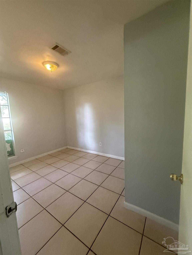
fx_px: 104
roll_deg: +3.4
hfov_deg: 85.7
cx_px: 96
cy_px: 128
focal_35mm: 14
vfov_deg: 102.1
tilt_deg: -4.3
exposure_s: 1/60
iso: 640
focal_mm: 2.22
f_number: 2.2
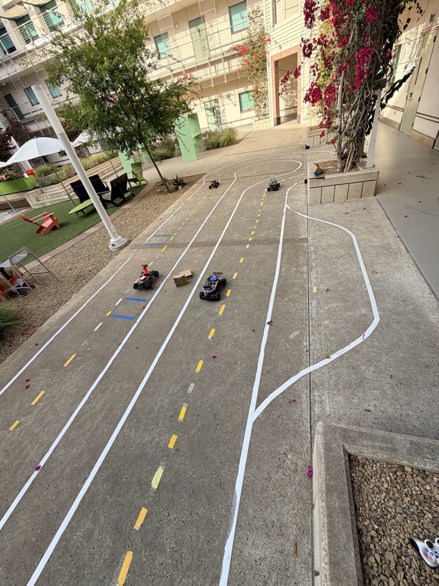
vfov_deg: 102.1
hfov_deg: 85.7
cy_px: 293
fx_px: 237
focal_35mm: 14
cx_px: 220
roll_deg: +12.9
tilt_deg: -36.8
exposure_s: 1/381
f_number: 2.2
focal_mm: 2.22
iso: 50
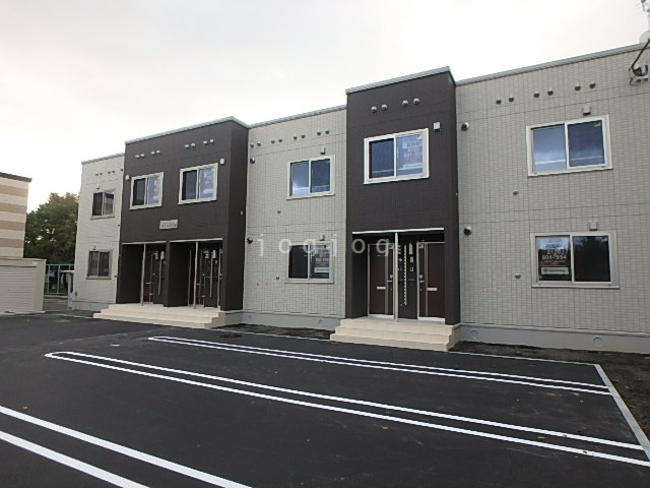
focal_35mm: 21
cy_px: 244
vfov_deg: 63.4
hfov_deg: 79.0
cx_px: 325
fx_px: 394
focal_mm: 3.7
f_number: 3.5
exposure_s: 1/40
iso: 200
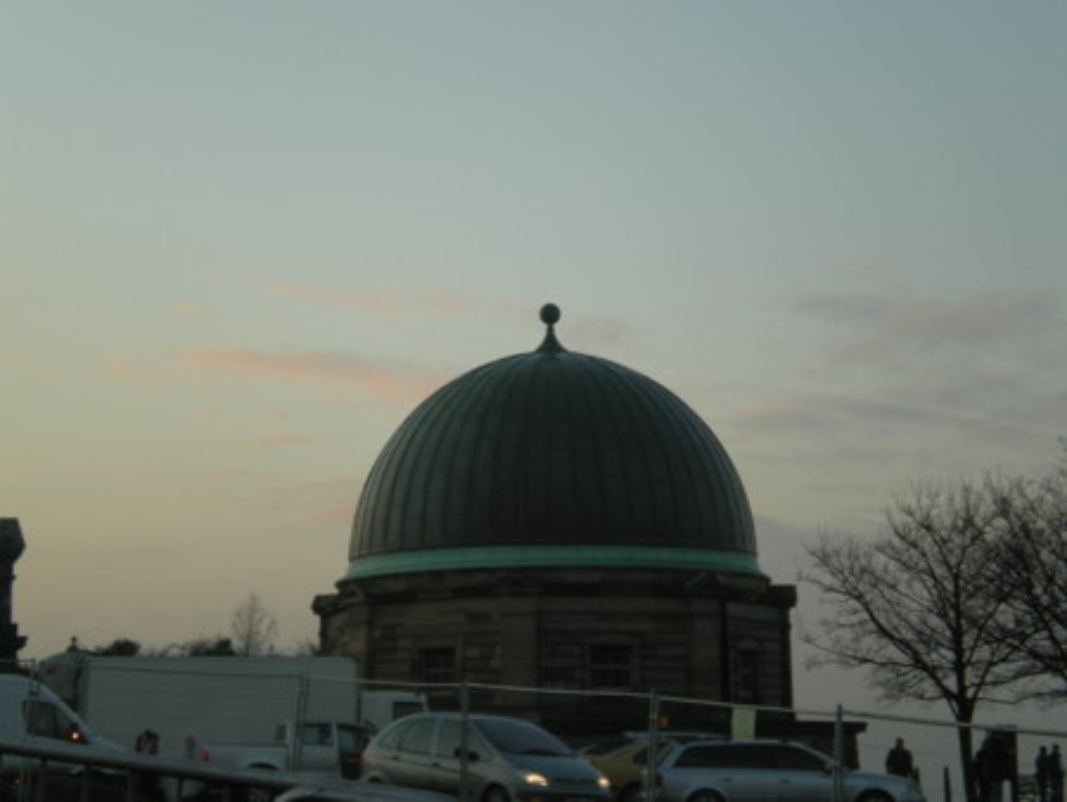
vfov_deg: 17.0
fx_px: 2683
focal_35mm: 87
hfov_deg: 22.5
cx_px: 534
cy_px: 401
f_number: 5.1
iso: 64
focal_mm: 14.3
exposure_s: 1/53.3
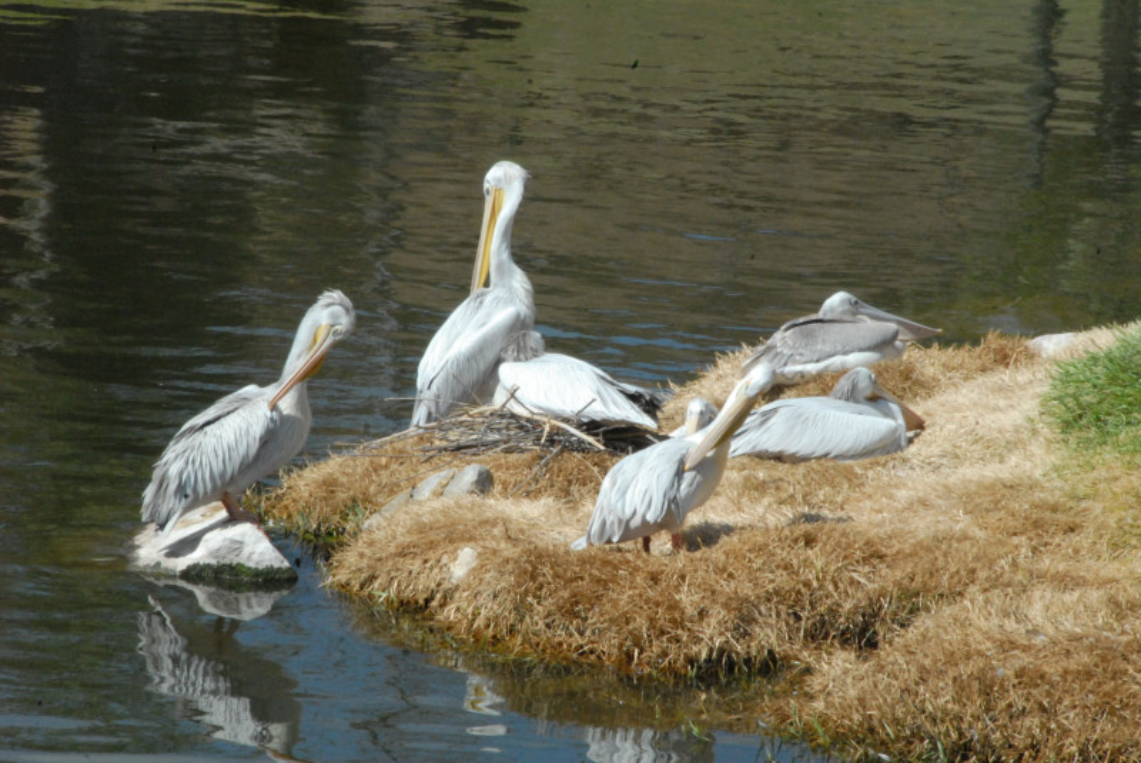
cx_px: 570
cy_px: 382
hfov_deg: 6.9
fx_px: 9517
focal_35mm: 300
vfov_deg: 4.6
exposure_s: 1/125
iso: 1100
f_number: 36
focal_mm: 200
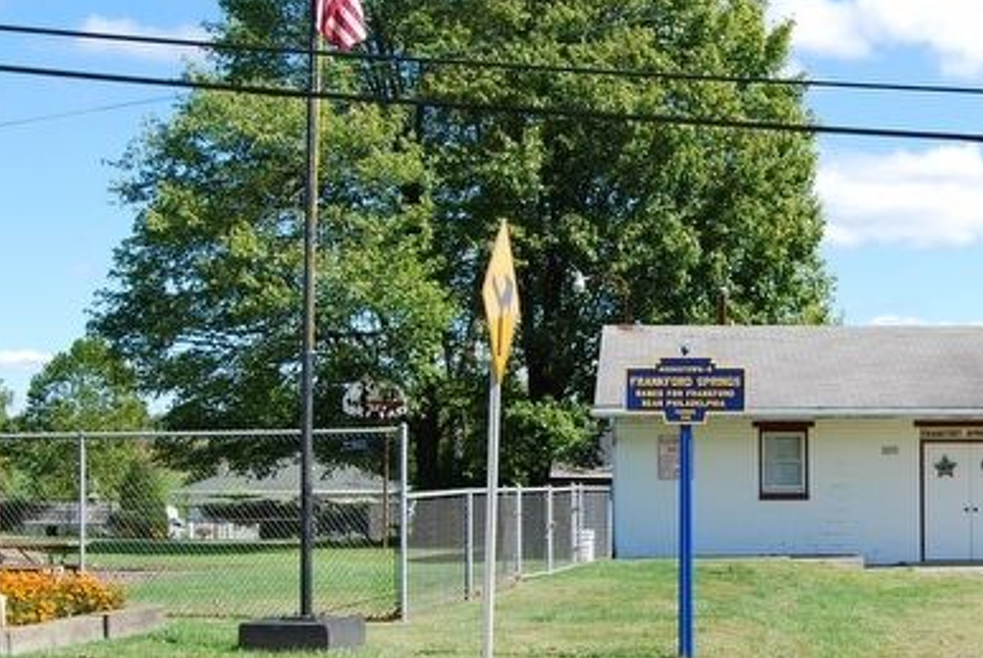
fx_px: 1695
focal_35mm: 62
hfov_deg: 31.7
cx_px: 757
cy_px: 348
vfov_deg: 22.0
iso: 100
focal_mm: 20
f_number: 7.1
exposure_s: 1/200
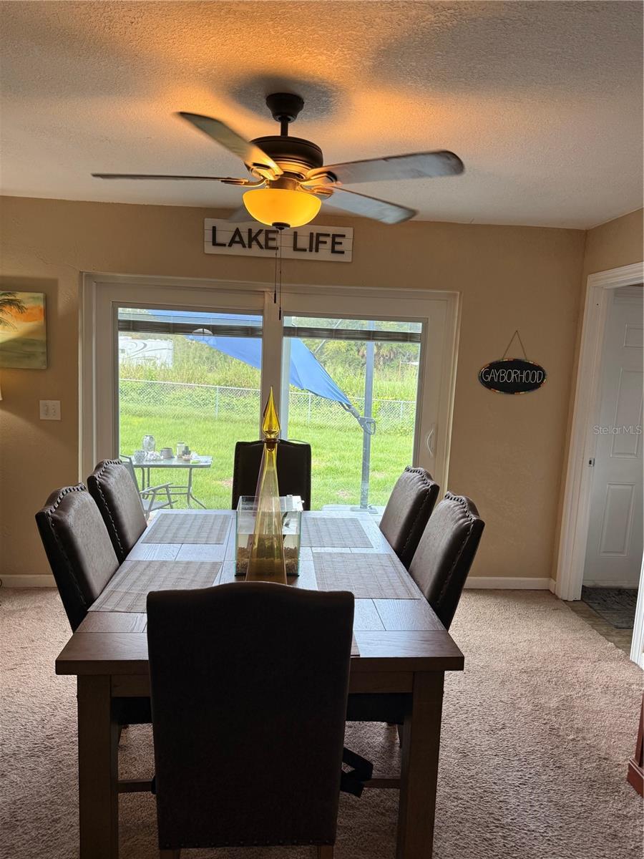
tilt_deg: -5.8
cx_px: 322
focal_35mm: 24
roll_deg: -2.4
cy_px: 430
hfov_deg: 56.8
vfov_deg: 71.6
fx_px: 595
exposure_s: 1/174
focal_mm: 6.76
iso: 100
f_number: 1.78
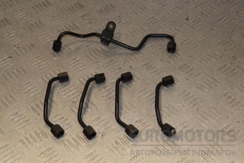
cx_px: 122
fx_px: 457
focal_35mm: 68
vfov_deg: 20.2
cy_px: 82
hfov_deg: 29.9
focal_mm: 45
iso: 800
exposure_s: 1/200
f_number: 10
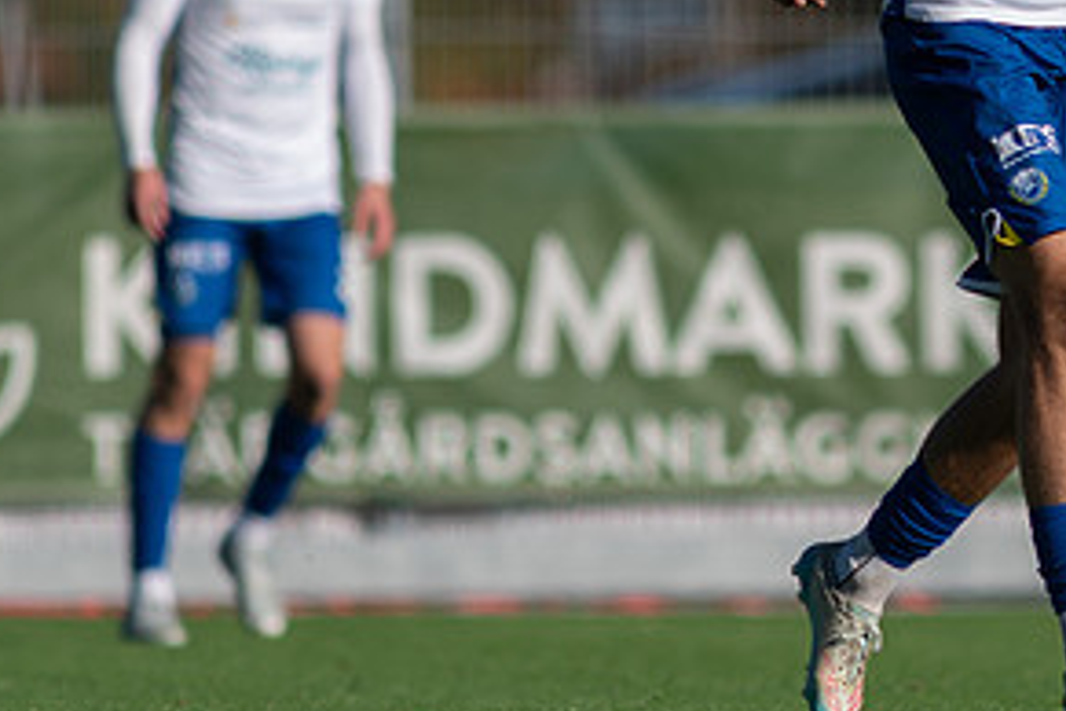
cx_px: 1007
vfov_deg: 1.4
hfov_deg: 2.2
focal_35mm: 956
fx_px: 28306
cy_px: 119
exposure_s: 1/2000
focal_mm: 300
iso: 100
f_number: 3.2
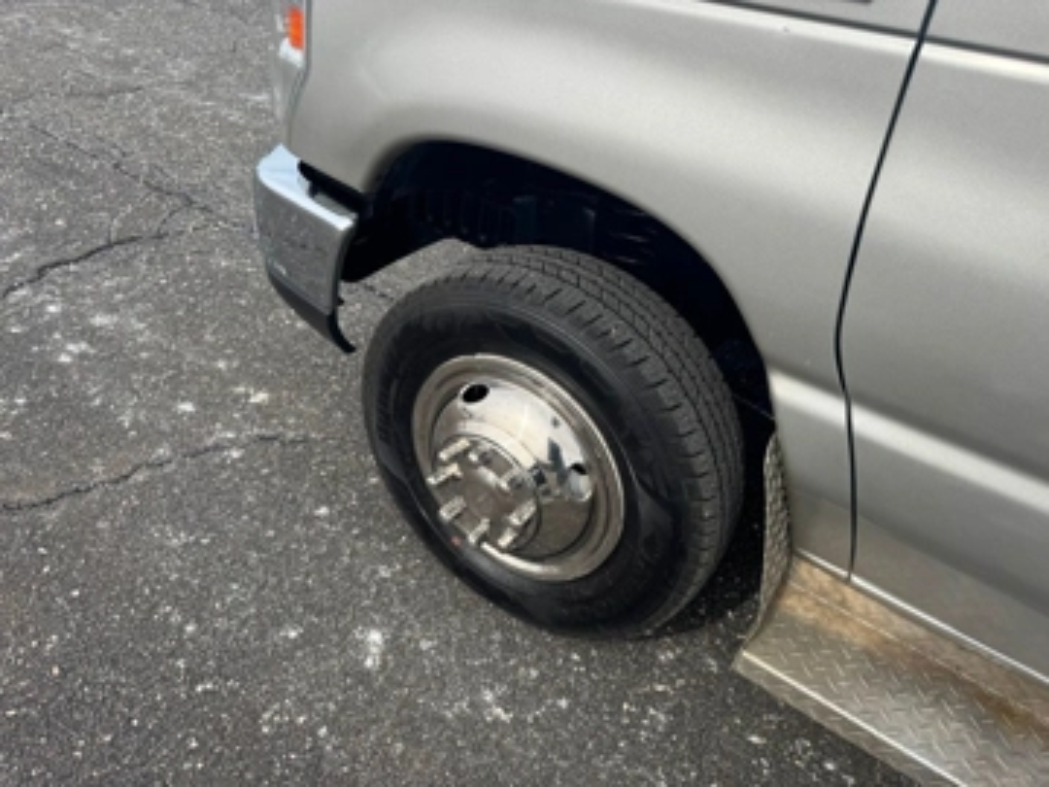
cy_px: 394
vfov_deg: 56.8
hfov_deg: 71.6
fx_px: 727
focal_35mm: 24
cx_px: 524
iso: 80
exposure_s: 1/3096
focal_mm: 6.76
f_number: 1.78
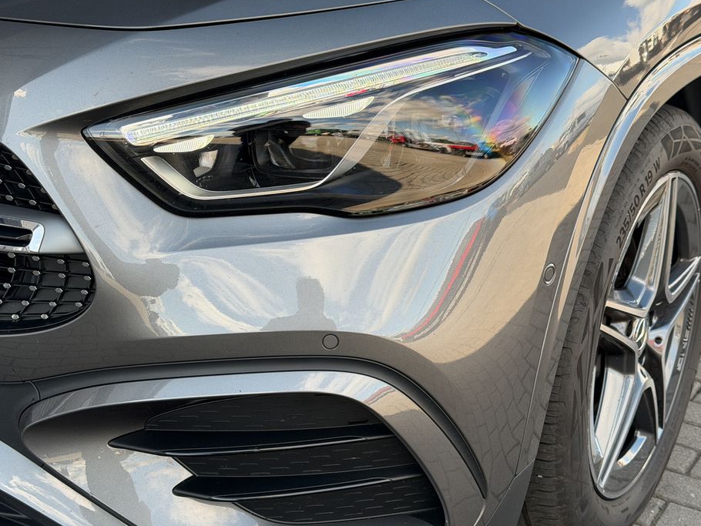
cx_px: 357
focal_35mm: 54
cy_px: 263
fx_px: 1094
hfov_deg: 35.5
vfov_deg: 27.0
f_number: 1.78
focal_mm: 6.76
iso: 100
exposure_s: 1/601
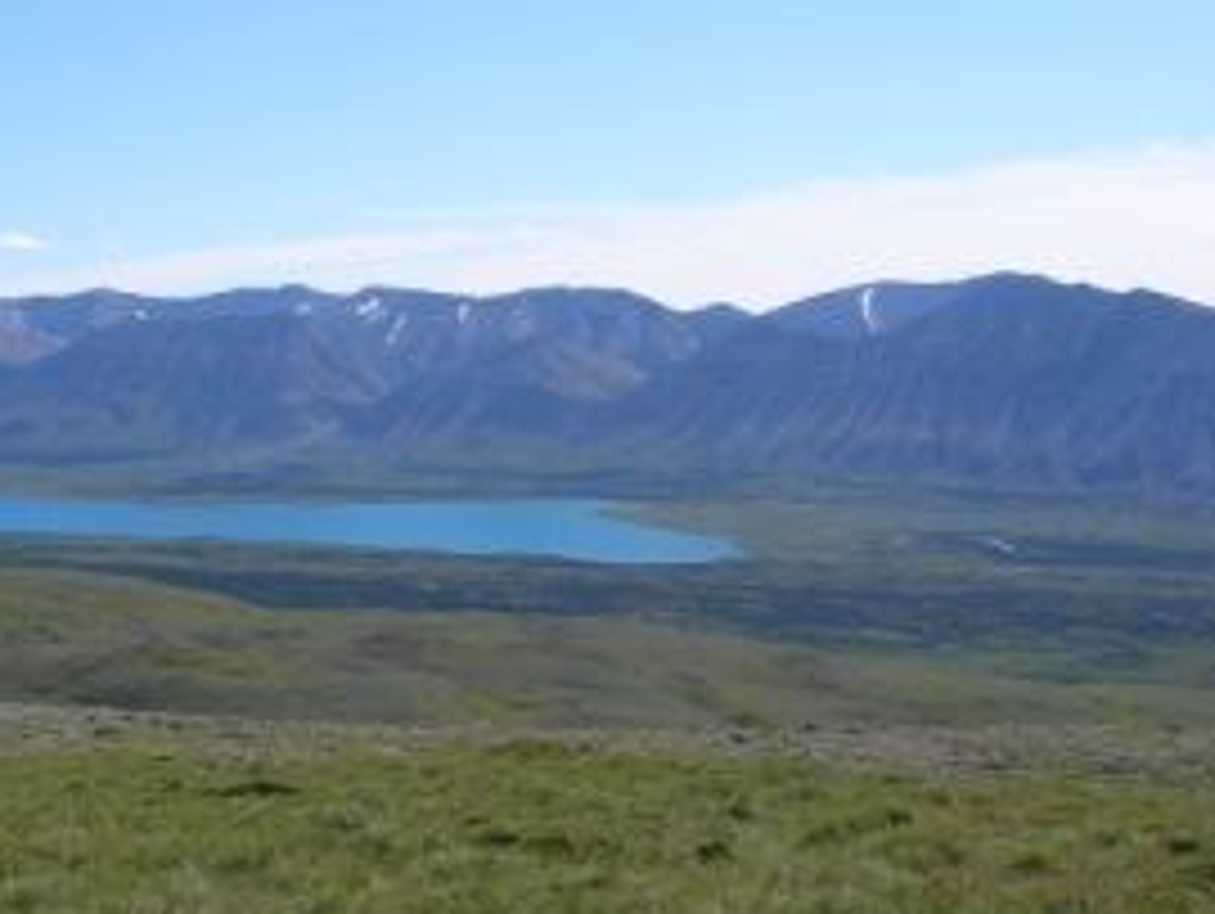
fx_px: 2213
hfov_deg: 30.3
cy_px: 504
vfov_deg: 23.3
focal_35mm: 63
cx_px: 346
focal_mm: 7.8
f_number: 4.8
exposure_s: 1/654
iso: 64
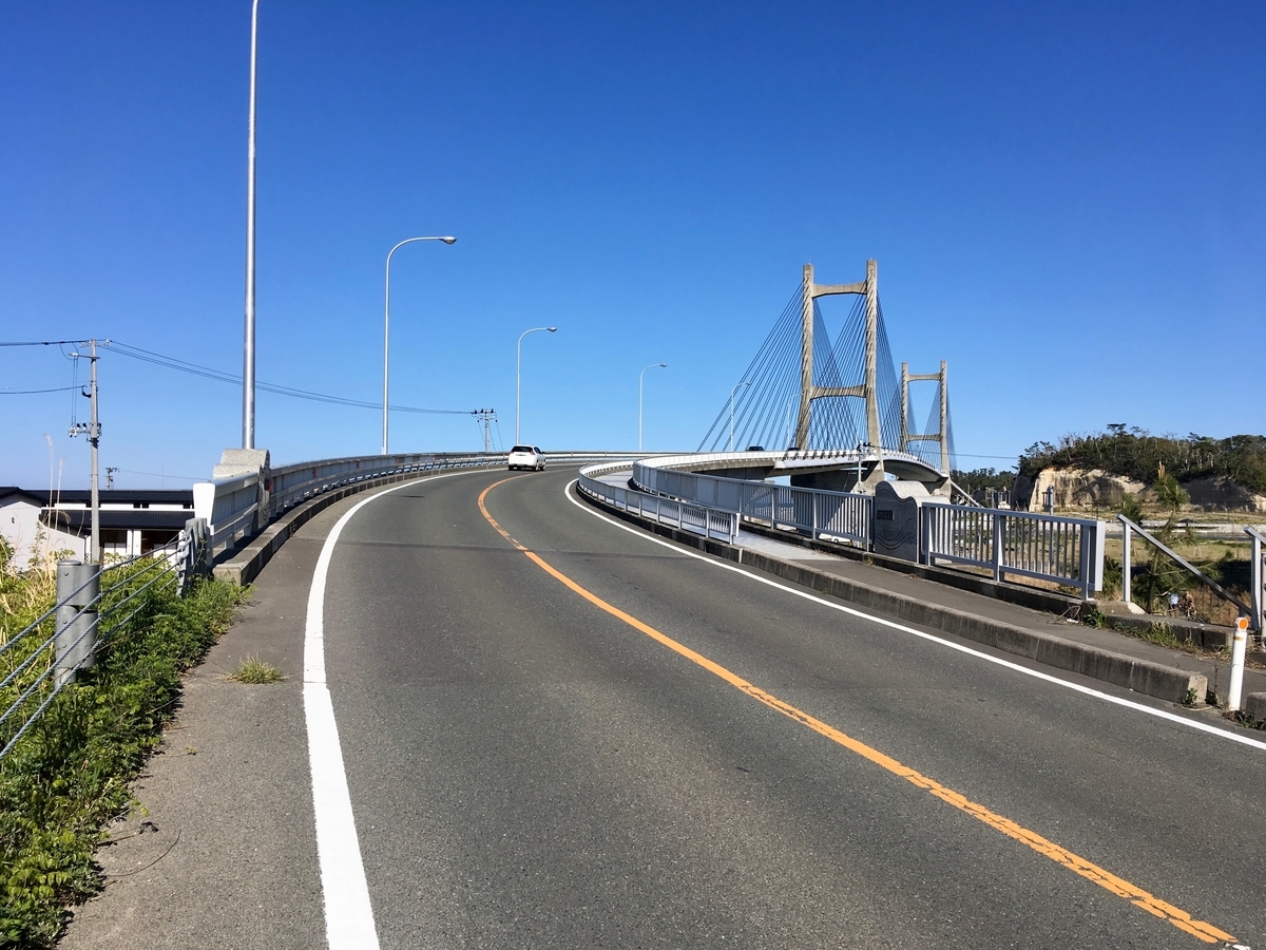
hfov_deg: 61.7
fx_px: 1061
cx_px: 633
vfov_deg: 48.2
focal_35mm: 29
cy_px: 475
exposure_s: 1/2262
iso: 25
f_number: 2.2
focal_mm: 4.15
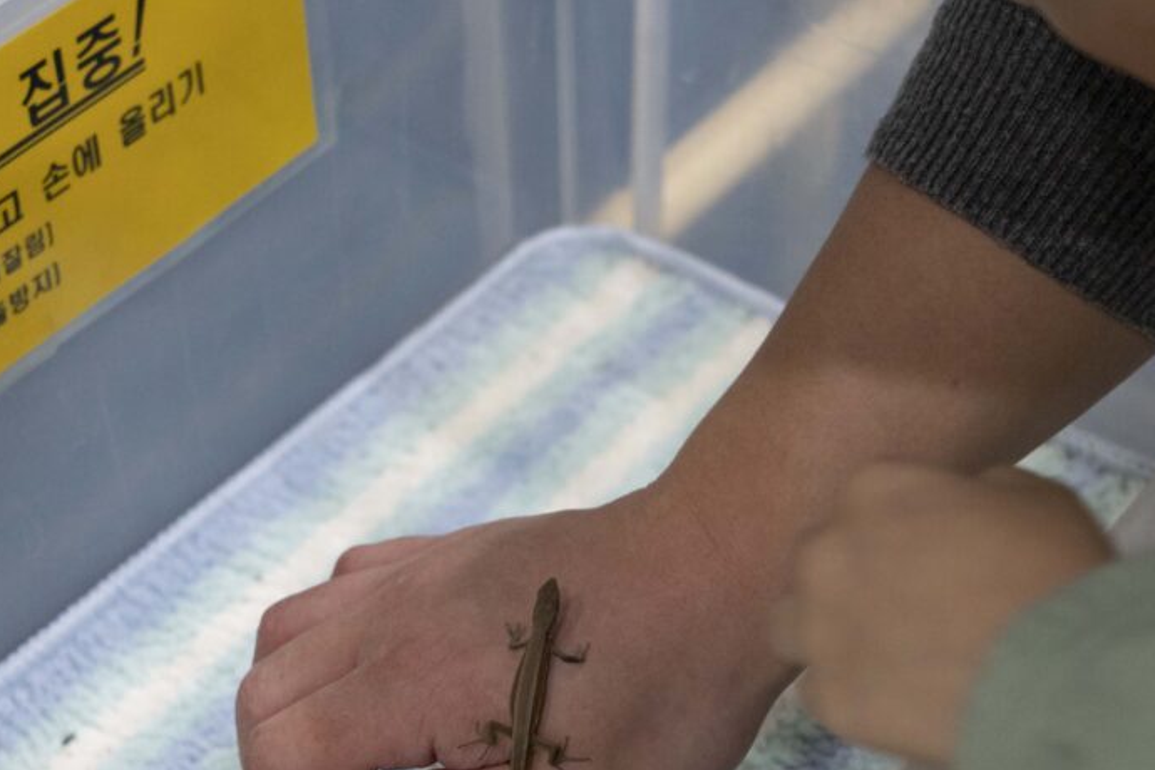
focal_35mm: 89
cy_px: 568
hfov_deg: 22.9
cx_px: 579
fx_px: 2855
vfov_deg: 15.3
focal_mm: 60
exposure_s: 1/160
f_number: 5.6
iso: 5000
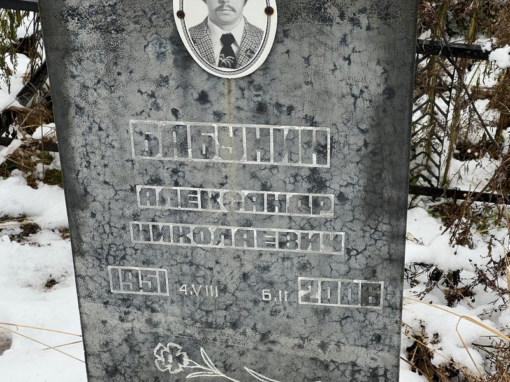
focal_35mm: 77
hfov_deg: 25.3
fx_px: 1134
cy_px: 191
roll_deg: -0.4
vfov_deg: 19.1
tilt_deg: -24.5
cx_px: 255
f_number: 2.8
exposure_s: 1/99
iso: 50
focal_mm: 9
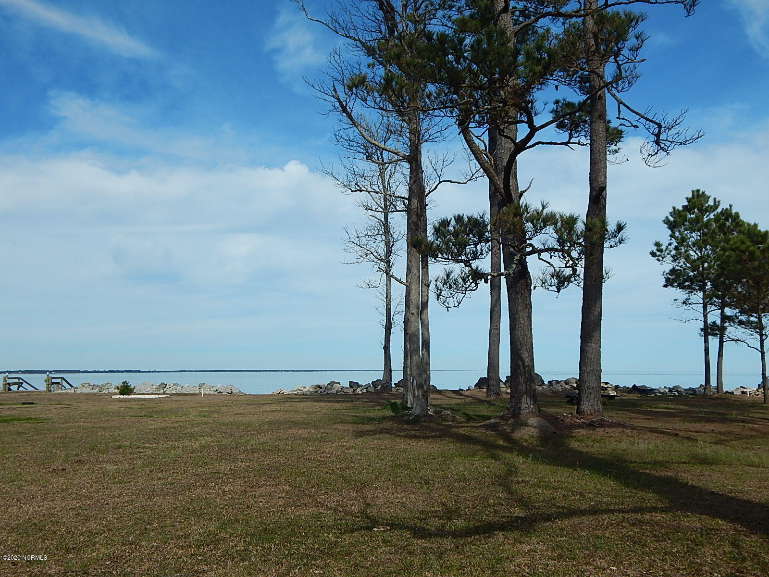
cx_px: 384
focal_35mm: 34
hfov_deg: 54.0
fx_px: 755
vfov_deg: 41.8
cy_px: 288
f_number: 6.7
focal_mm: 6.1
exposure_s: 1/640
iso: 125
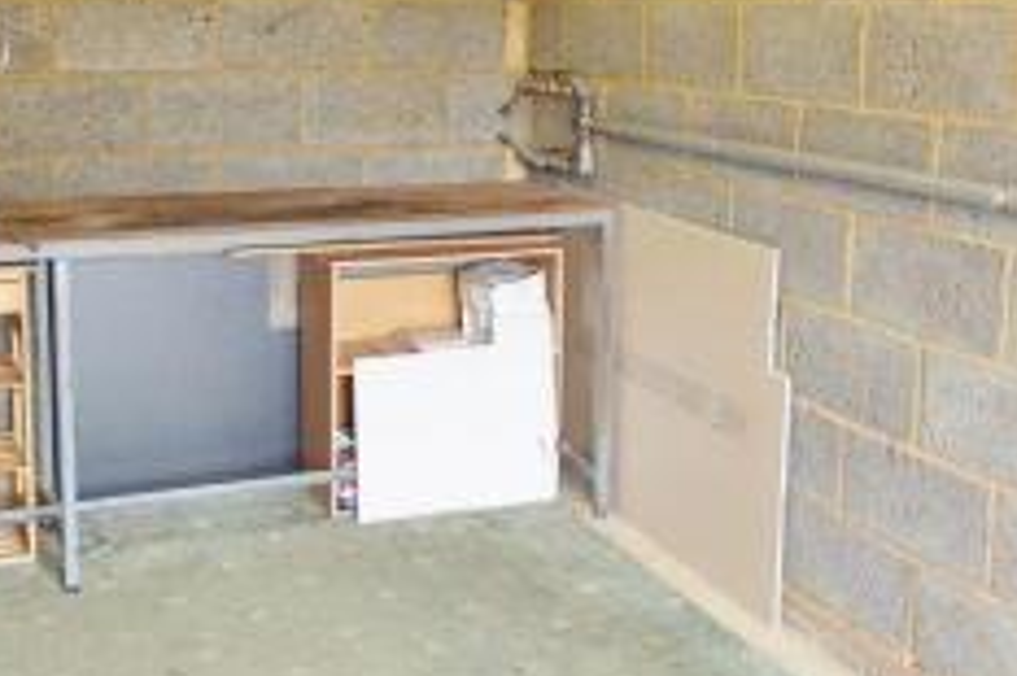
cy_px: 207
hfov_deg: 40.4
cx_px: 493
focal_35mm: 49
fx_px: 1383
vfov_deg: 27.3
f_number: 2.8
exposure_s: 1/30
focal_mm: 8.8
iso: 125
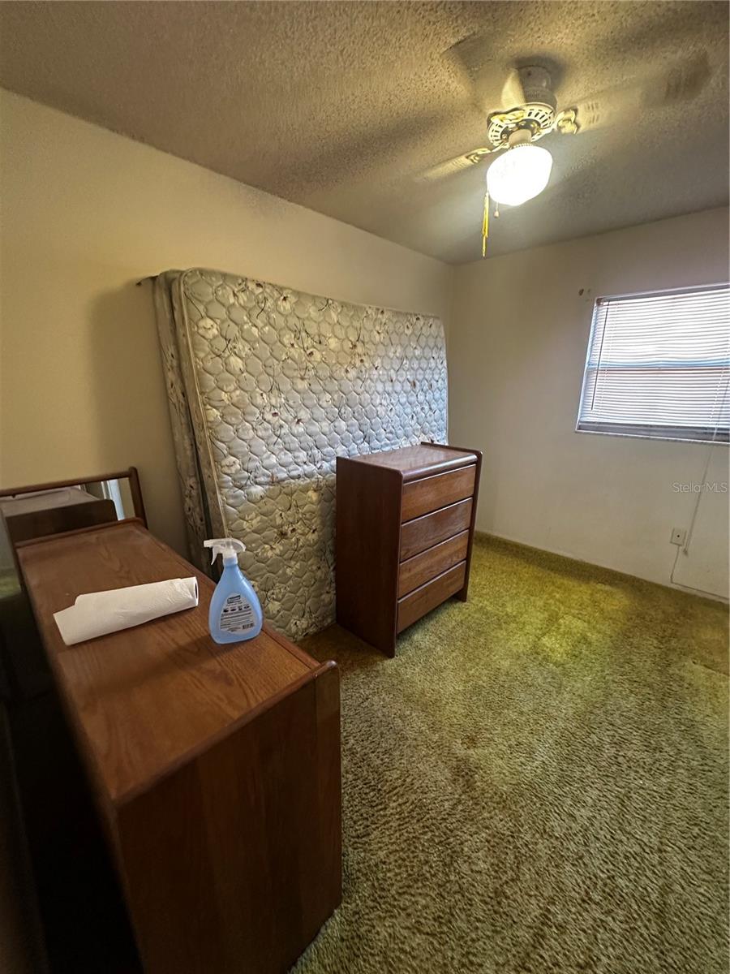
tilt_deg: -12.4
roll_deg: -2.7
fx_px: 394
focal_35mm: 14
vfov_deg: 102.1
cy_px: 487
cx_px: 365
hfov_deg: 85.7
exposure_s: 1/60
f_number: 2.2
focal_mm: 2.22
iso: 640
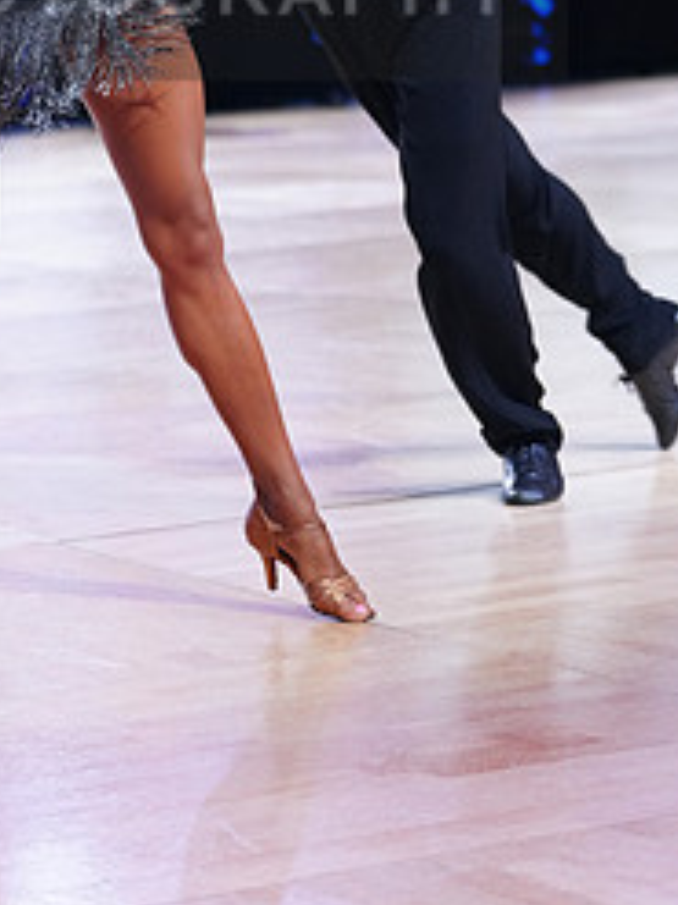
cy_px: -40
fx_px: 4130
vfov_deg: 12.3
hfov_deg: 9.3
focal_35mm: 158
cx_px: 64
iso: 2000
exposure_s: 1/500
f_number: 2.8
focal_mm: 70
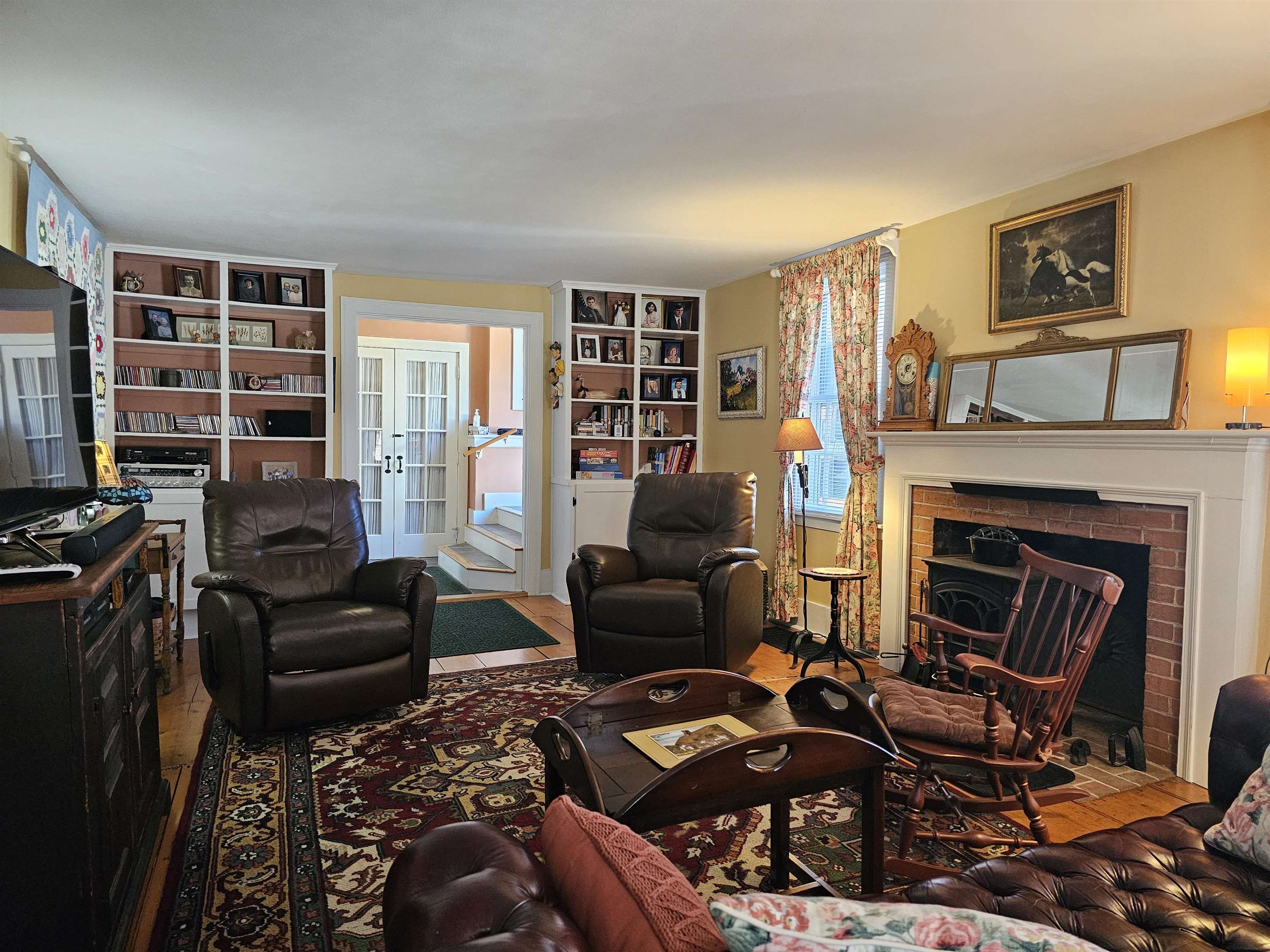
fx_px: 844
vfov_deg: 58.9
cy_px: 476
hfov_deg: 73.9
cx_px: 635
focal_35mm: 23
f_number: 1.7
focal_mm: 6.3
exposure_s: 1/120
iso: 1000
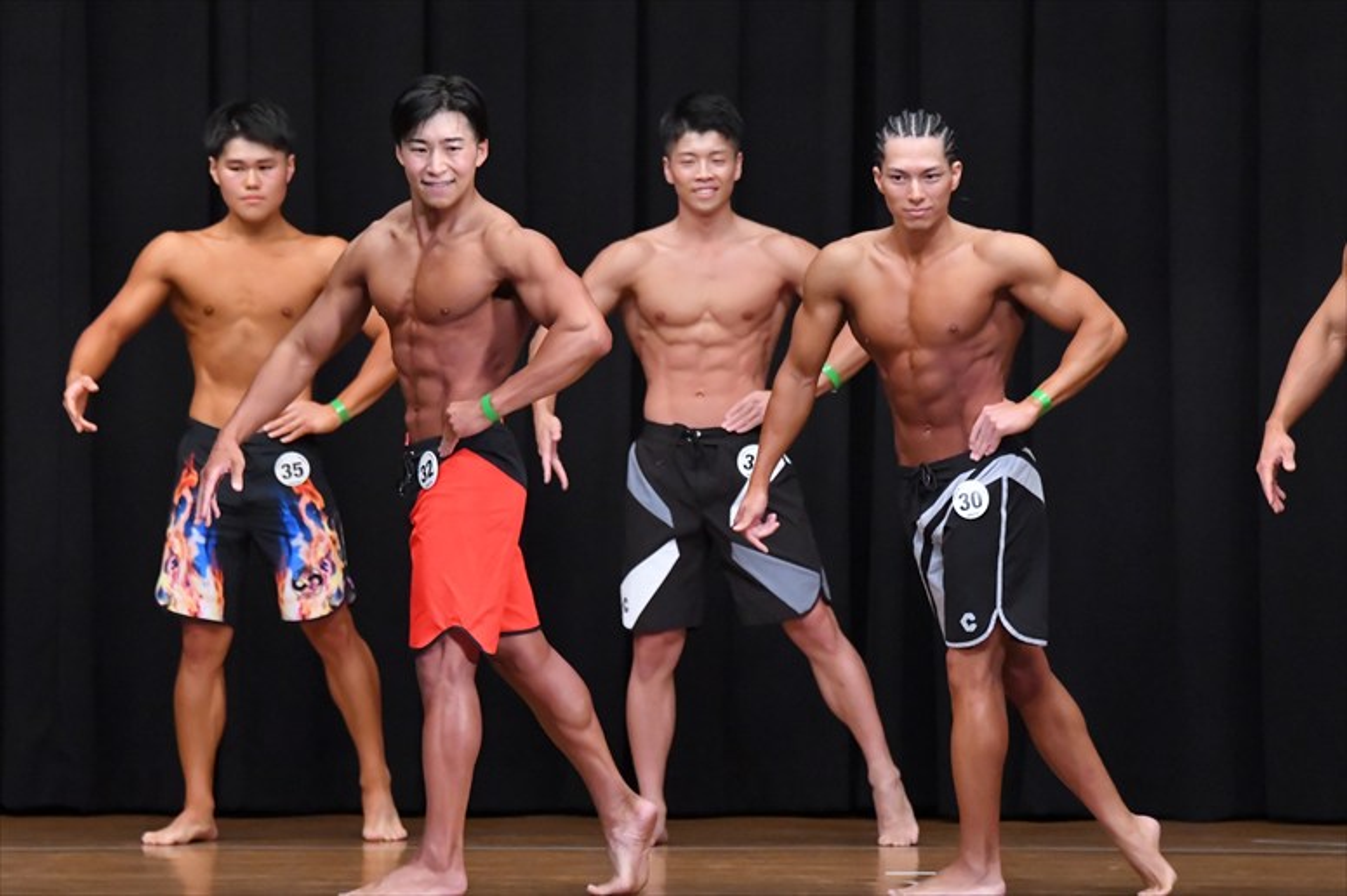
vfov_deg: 5.1
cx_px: 674
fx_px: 10098
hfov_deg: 7.6
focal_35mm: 270
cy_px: 448
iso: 8000
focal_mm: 180
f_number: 5.6
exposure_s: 1/400
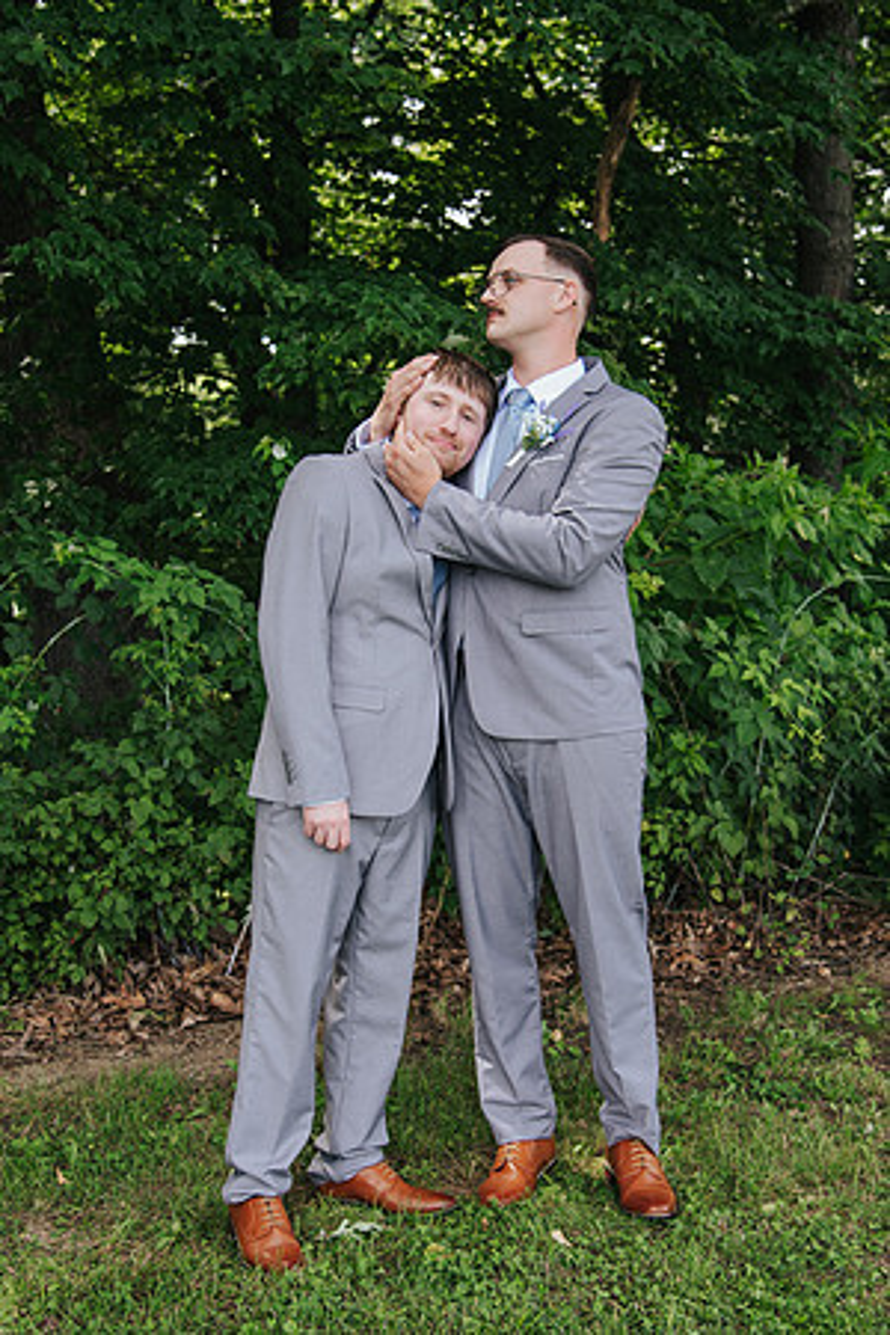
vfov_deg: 38.9
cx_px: 408
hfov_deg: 26.5
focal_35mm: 51
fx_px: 1890
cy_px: 668
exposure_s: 1/200
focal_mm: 34
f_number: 4
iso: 220
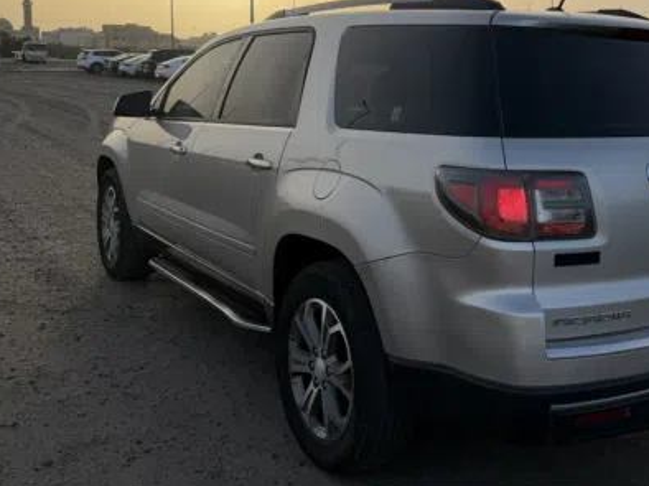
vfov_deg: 36.3
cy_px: 150
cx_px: 486
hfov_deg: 46.2
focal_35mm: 39
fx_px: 731
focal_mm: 6.76
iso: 80
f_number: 1.78
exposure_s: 1/3425
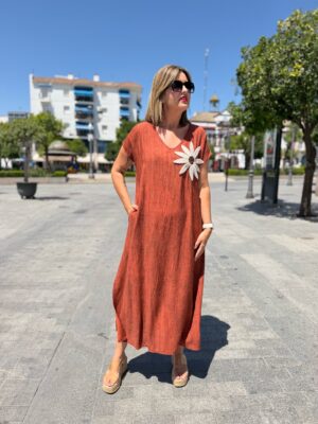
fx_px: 294
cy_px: 212
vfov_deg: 71.6
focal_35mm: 24
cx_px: 159
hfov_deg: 56.8
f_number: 1.78
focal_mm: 6.76
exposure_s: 1/4975
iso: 80
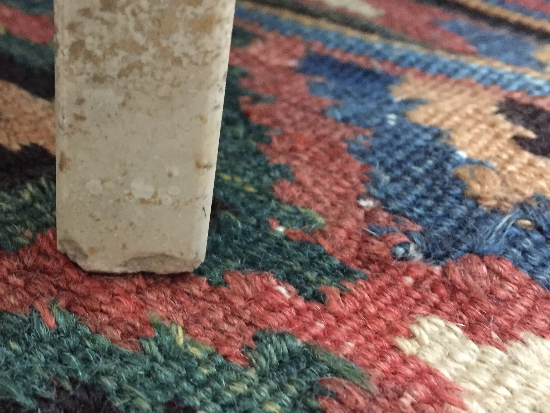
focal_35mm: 46
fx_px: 731
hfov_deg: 40.6
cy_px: 217
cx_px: 171
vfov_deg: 31.5
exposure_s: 1/17
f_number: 2.2
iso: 400
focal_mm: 4.15
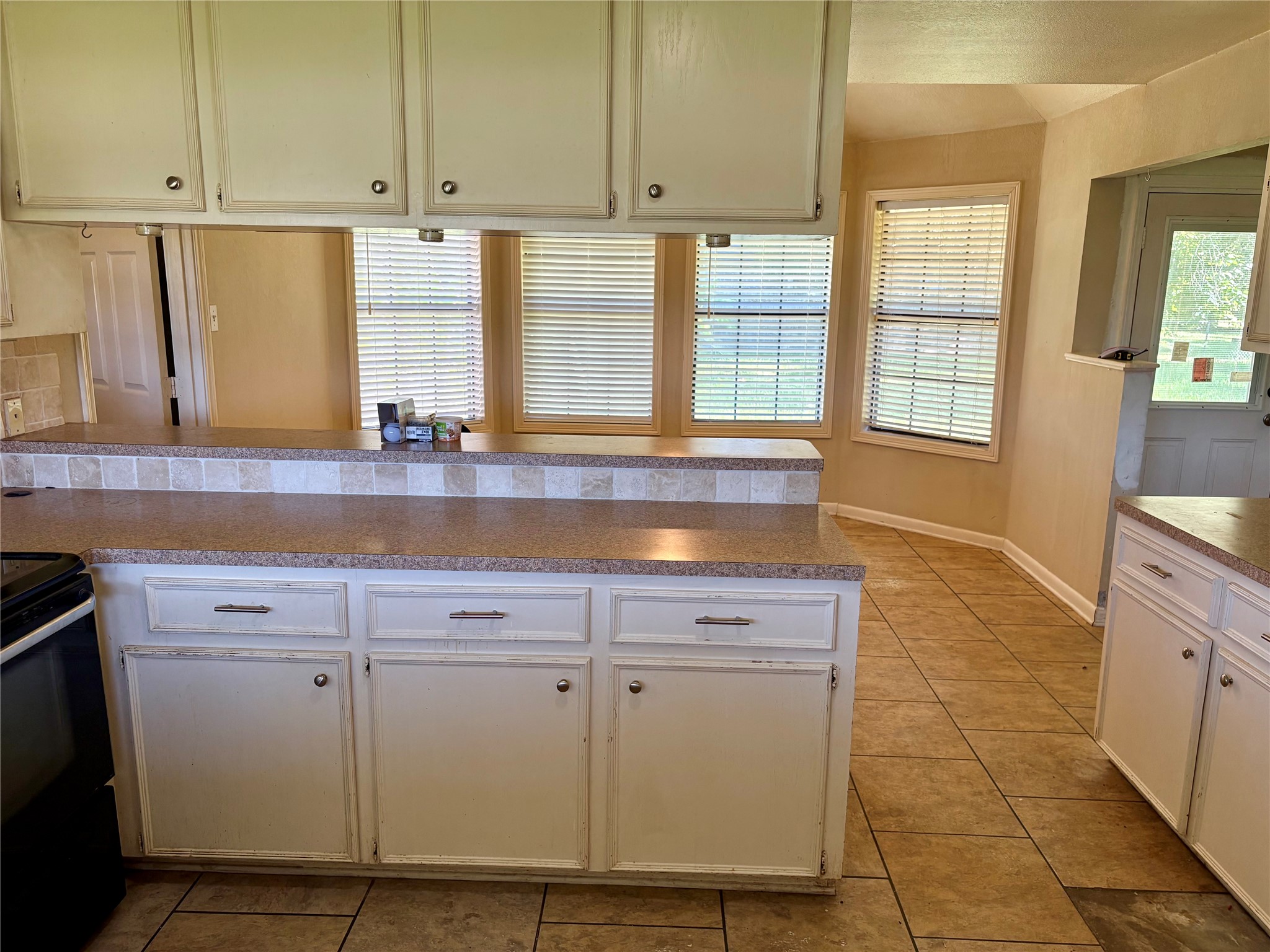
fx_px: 954
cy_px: 476
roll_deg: -0.7
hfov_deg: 67.3
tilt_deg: -11.4
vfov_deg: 53.1
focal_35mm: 26
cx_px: 635
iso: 100
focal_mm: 5.96
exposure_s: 1/120
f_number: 1.6
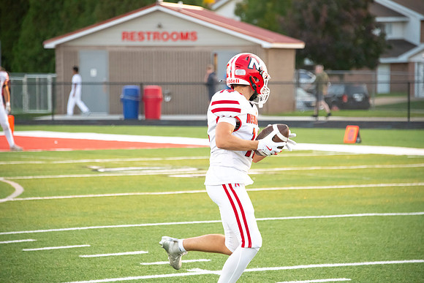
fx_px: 2356
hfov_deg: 10.3
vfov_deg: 6.9
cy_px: 142
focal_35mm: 200
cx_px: 212
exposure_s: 1/800
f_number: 5.6
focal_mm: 200
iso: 4000
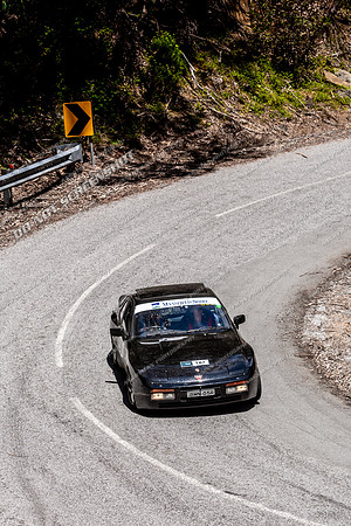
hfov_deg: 9.3
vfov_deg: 14.0
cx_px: 176
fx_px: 2150
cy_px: 263
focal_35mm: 147
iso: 125
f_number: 5.6
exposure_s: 1/800
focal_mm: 98
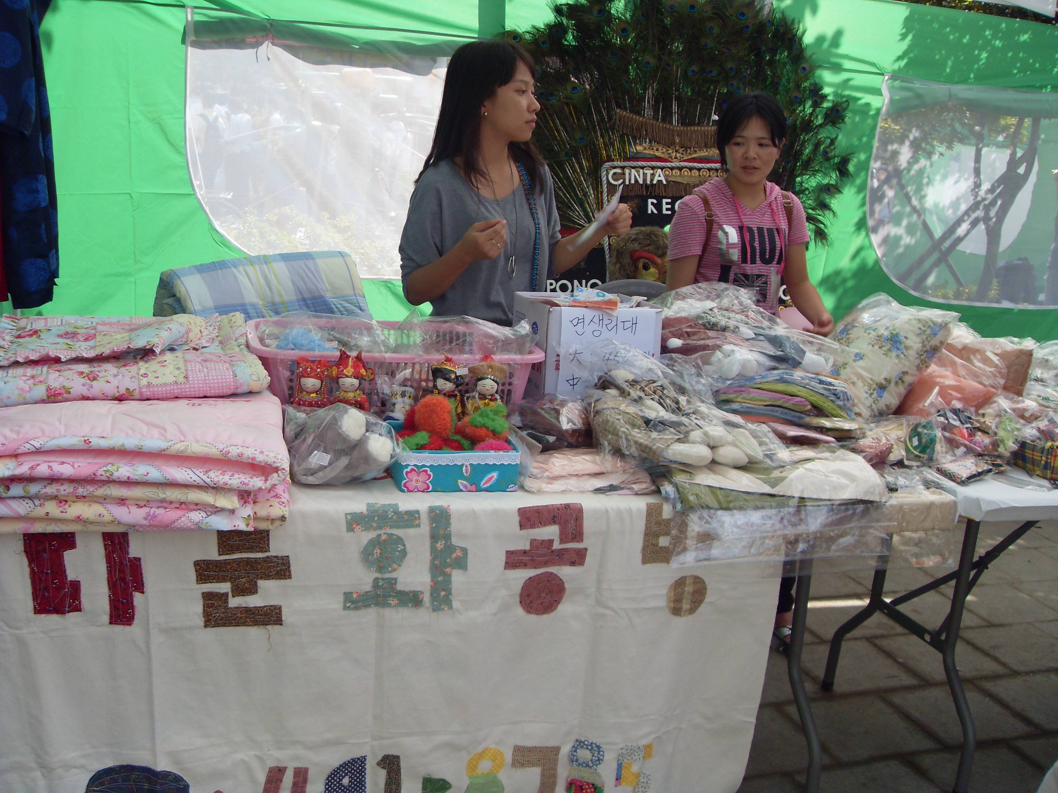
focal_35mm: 37
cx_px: 529
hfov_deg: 50.1
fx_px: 1131
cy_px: 396
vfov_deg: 38.7
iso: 80
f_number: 7
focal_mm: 6.3
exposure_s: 1/125
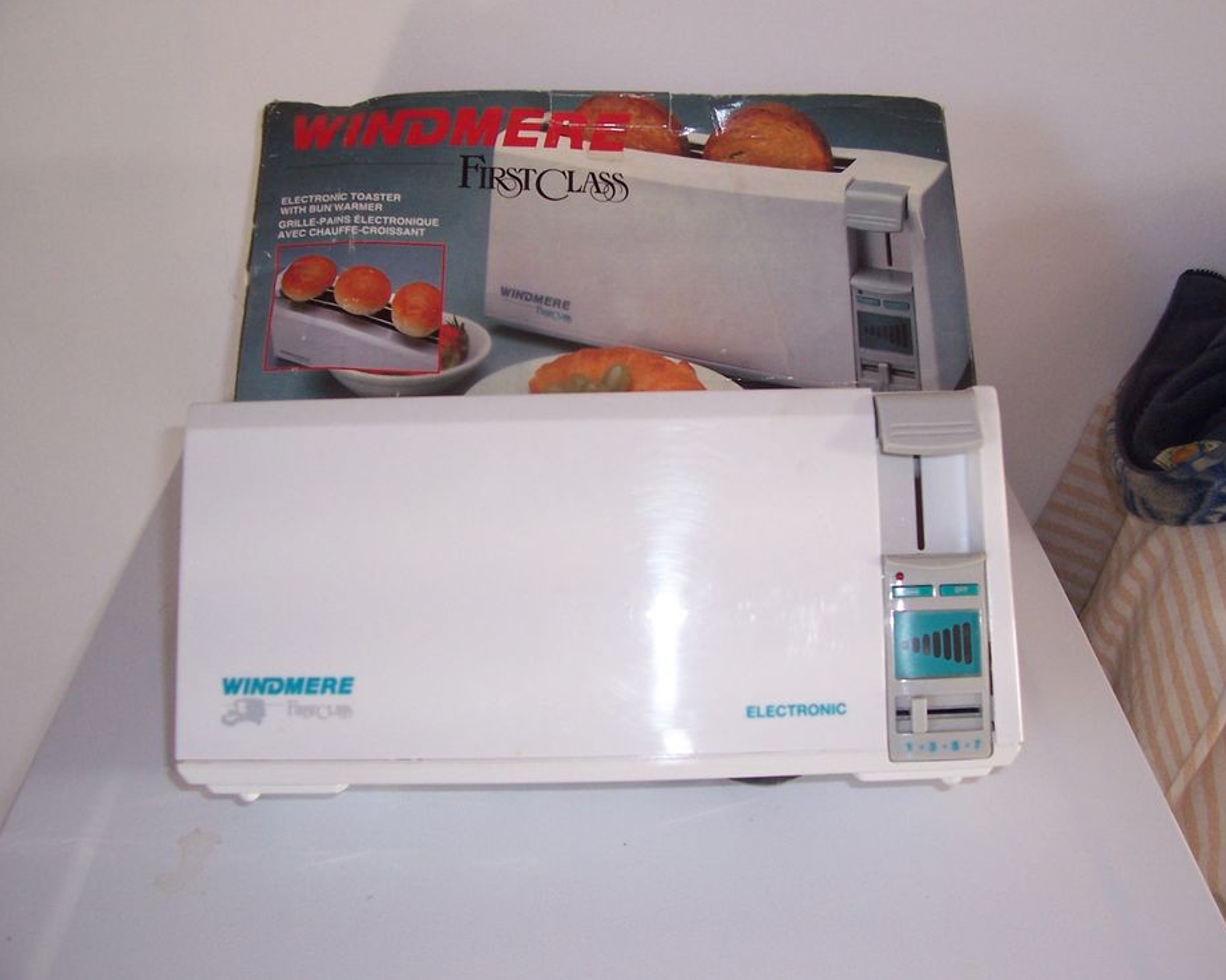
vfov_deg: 41.1
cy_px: 495
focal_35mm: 36
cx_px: 661
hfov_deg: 50.2
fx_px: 1306
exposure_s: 1/60
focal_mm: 5.6
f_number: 2.7
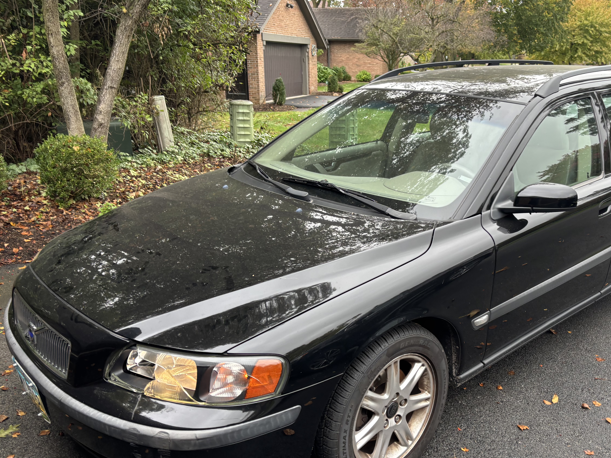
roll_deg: +0.0
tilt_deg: -18.3
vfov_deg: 42.8
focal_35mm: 33
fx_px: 582
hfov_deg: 54.7
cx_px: 386
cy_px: 260
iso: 64
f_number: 1.6
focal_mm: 5.96
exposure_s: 1/121
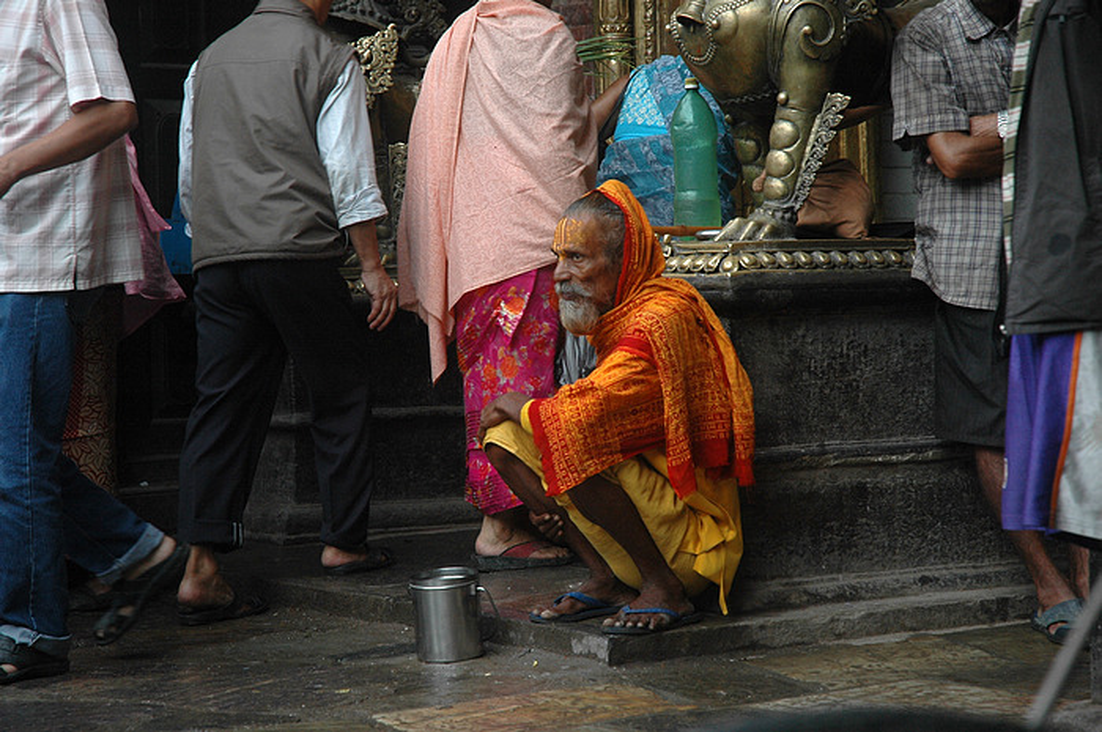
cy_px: 366
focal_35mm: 105
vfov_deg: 13.0
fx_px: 3210
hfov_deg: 19.5
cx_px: 551
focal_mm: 70
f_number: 4.5
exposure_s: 1/160
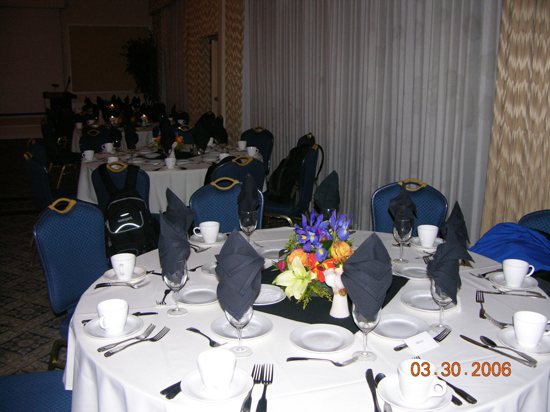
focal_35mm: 35
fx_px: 556
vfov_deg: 40.7
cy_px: 206
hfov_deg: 52.6
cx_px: 275
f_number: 2.8
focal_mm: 8.9
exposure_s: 1/60.1
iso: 200
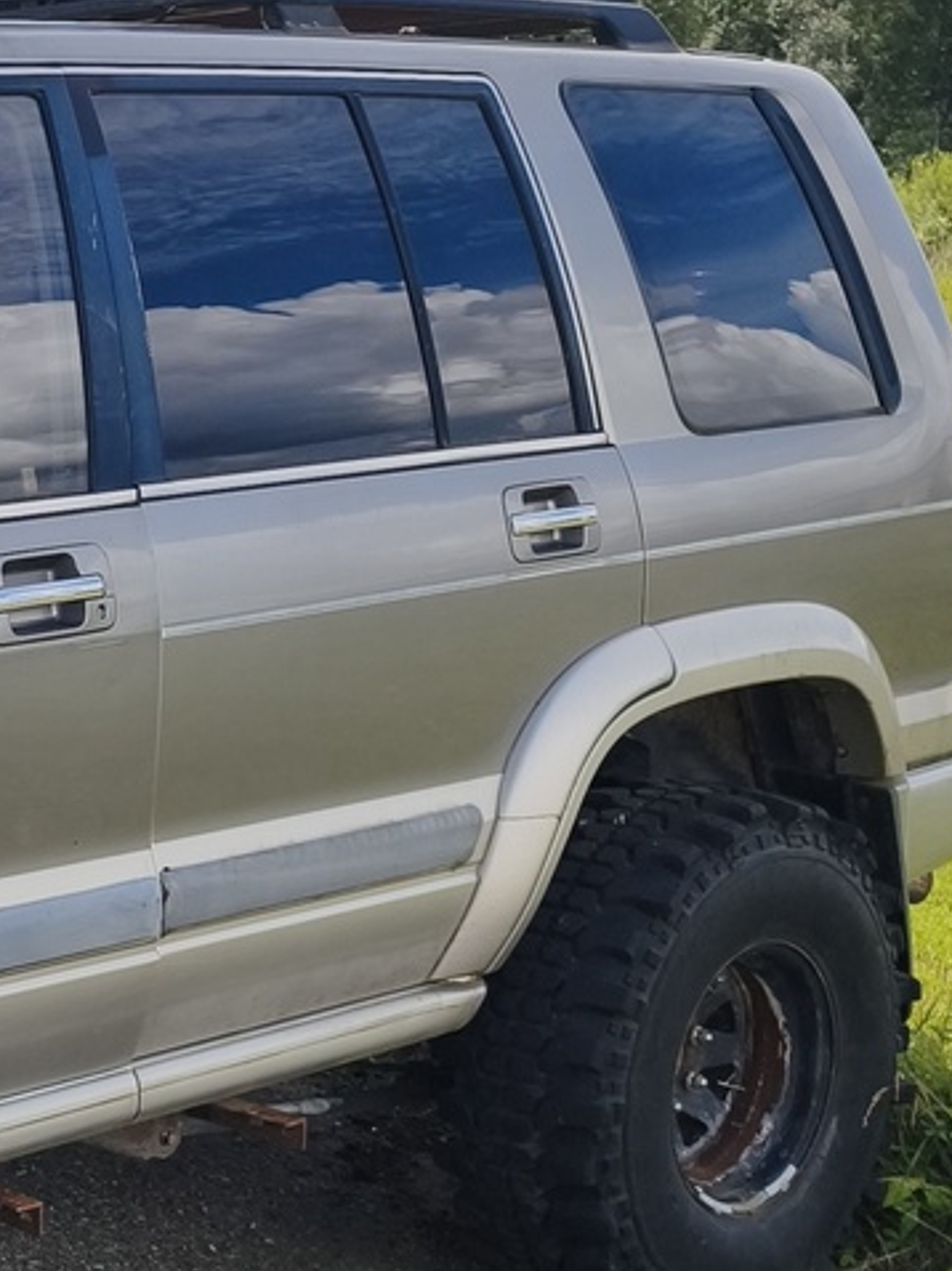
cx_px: -269
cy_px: 742
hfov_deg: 17.9
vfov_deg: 25.3
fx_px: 2826
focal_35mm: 77
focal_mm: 6.45
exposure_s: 1/4783
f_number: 1.62
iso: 50
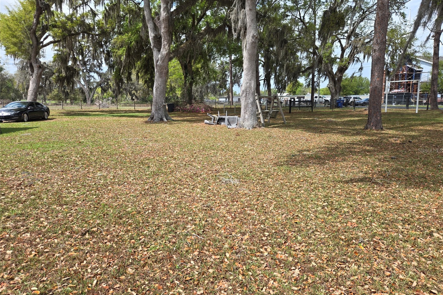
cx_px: 222
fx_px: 295
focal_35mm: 24
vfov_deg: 53.1
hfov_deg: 73.7
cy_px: 150
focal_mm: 5.4
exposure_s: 1/2921
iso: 64
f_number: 1.8
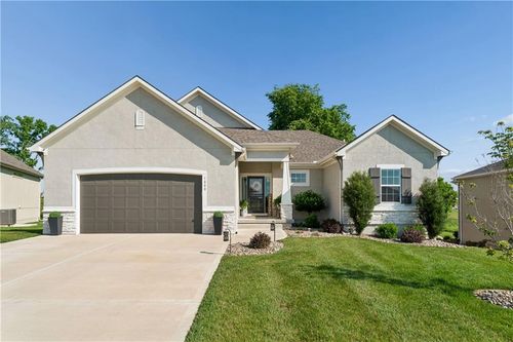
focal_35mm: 19
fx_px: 268
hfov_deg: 87.5
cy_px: 171
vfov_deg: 65.1
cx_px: 256
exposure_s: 1/40
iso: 100
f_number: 22
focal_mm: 18.8
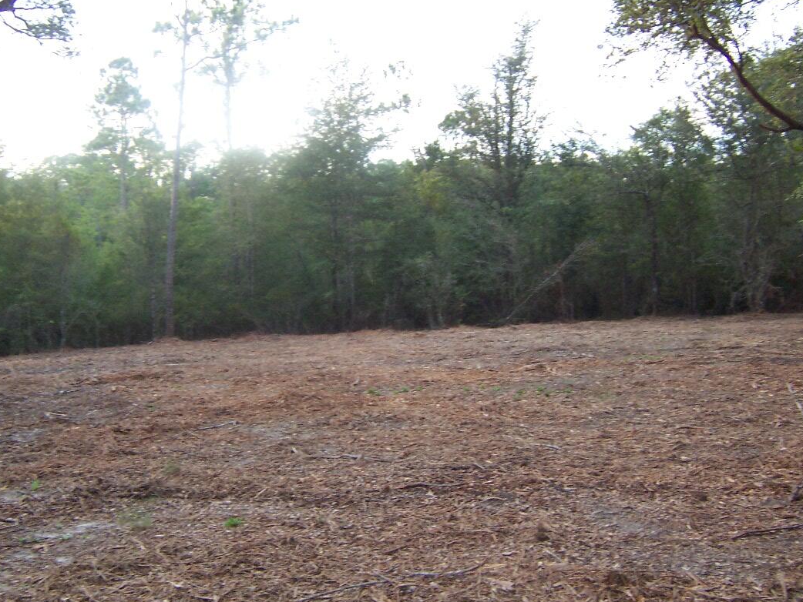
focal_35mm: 38
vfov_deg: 37.7
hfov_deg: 48.9
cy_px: 269
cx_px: 371
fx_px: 882
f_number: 2.8
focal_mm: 5.5
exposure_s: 1/90
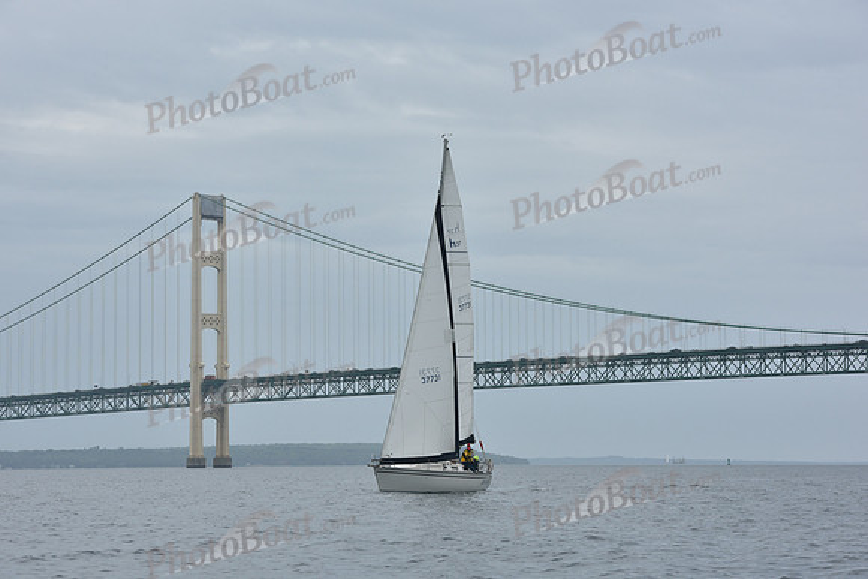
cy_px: 290
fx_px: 2460
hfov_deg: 20.0
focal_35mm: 102
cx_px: 434
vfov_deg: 13.4
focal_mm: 102
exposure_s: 1/800
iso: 250
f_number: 10
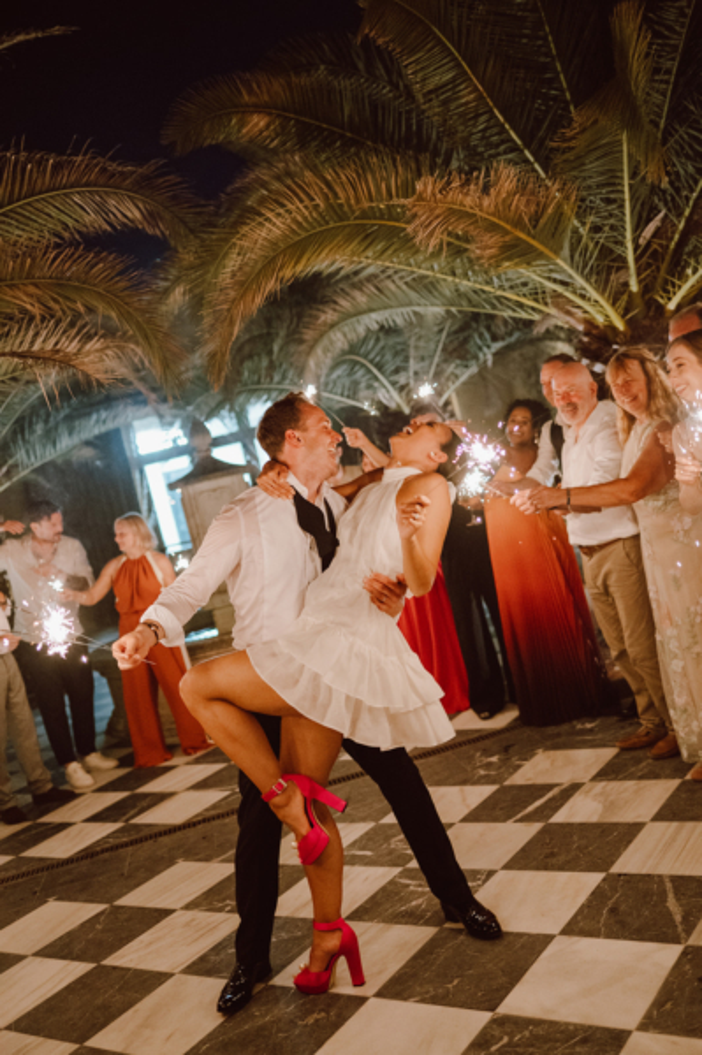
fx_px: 1025
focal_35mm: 35
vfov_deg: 54.5
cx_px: 351
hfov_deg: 37.8
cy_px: 528
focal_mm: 35
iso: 3600
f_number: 2
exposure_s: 1/200
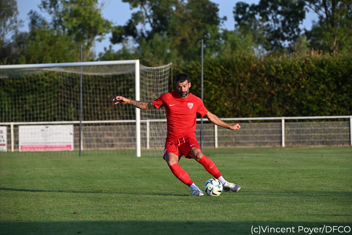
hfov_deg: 8.6
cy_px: 118
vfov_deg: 5.7
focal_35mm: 240
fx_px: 2347
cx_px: 176
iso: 800
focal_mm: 240
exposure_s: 1/1000
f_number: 7.1
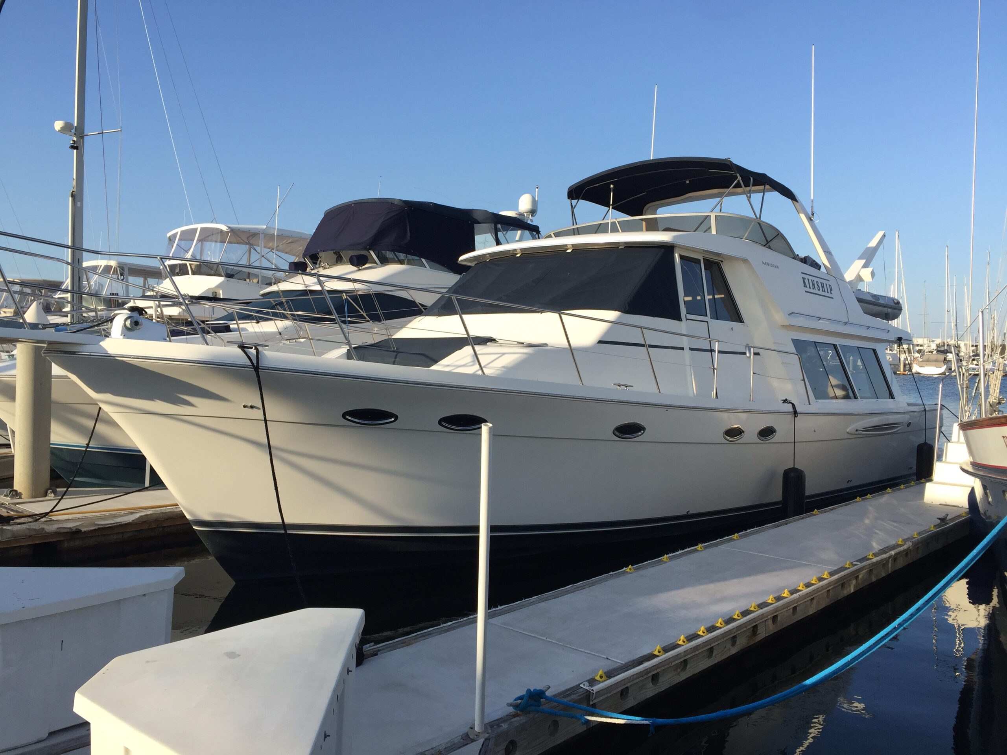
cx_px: 504
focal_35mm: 29
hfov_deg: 61.7
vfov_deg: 48.2
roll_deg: -1.5
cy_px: 378
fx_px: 844
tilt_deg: +0.2
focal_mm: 4.15
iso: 32
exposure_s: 1/1130
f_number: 2.2
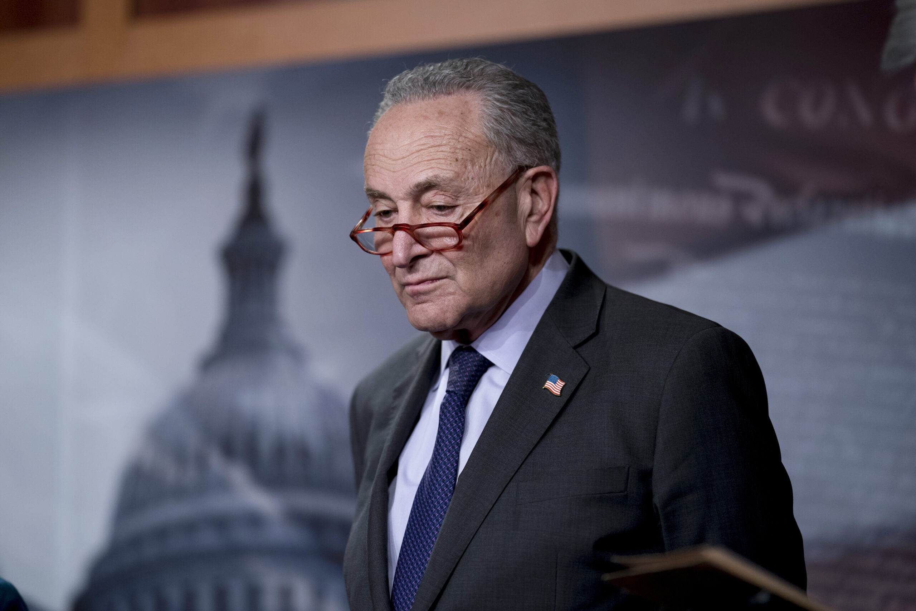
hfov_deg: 15.2
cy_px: 306
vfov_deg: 10.2
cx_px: 458
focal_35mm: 135
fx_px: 3435
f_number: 2
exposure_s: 1/800
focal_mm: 135
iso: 1250
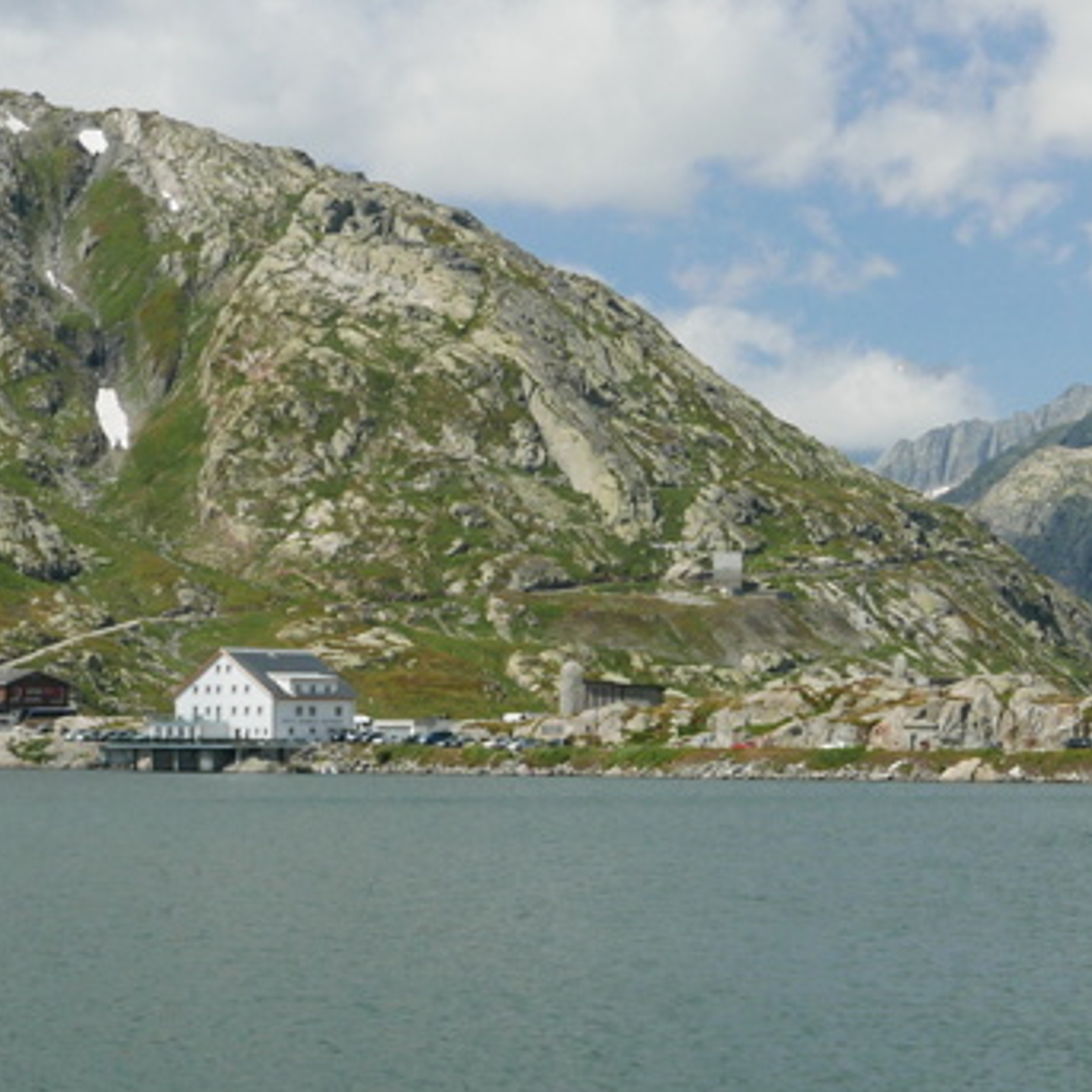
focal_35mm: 98
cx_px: 613
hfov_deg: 17.7
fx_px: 3498
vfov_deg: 17.7
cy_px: 621
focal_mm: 14.9
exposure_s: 1/1300
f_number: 5.6
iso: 200
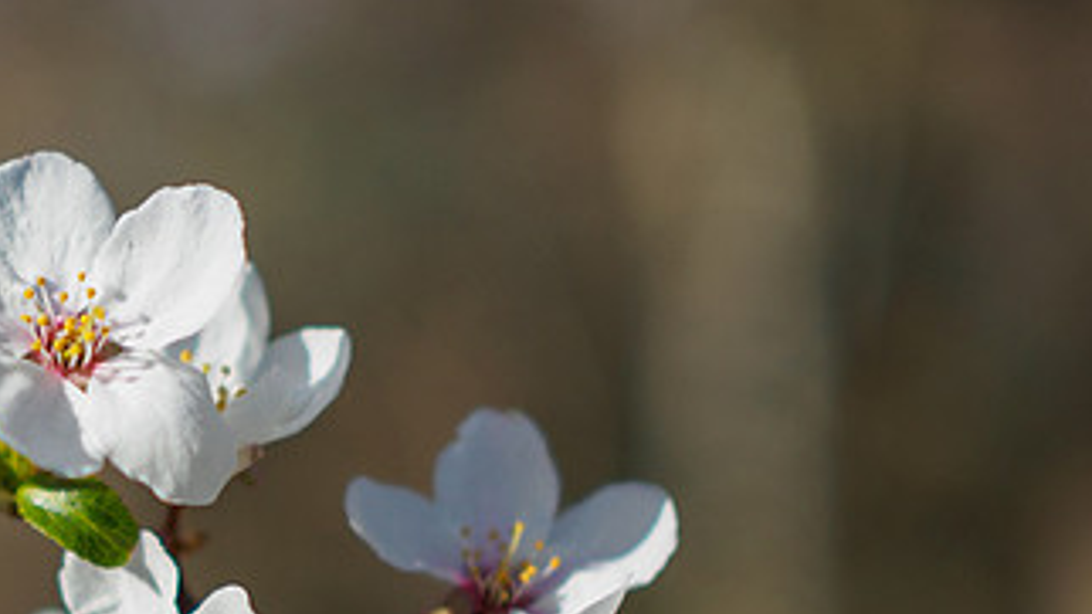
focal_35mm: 130
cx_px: 25
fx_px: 3764
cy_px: 385
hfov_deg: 16.2
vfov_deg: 9.3
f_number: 1.8
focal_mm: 25
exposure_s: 1/6400
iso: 200
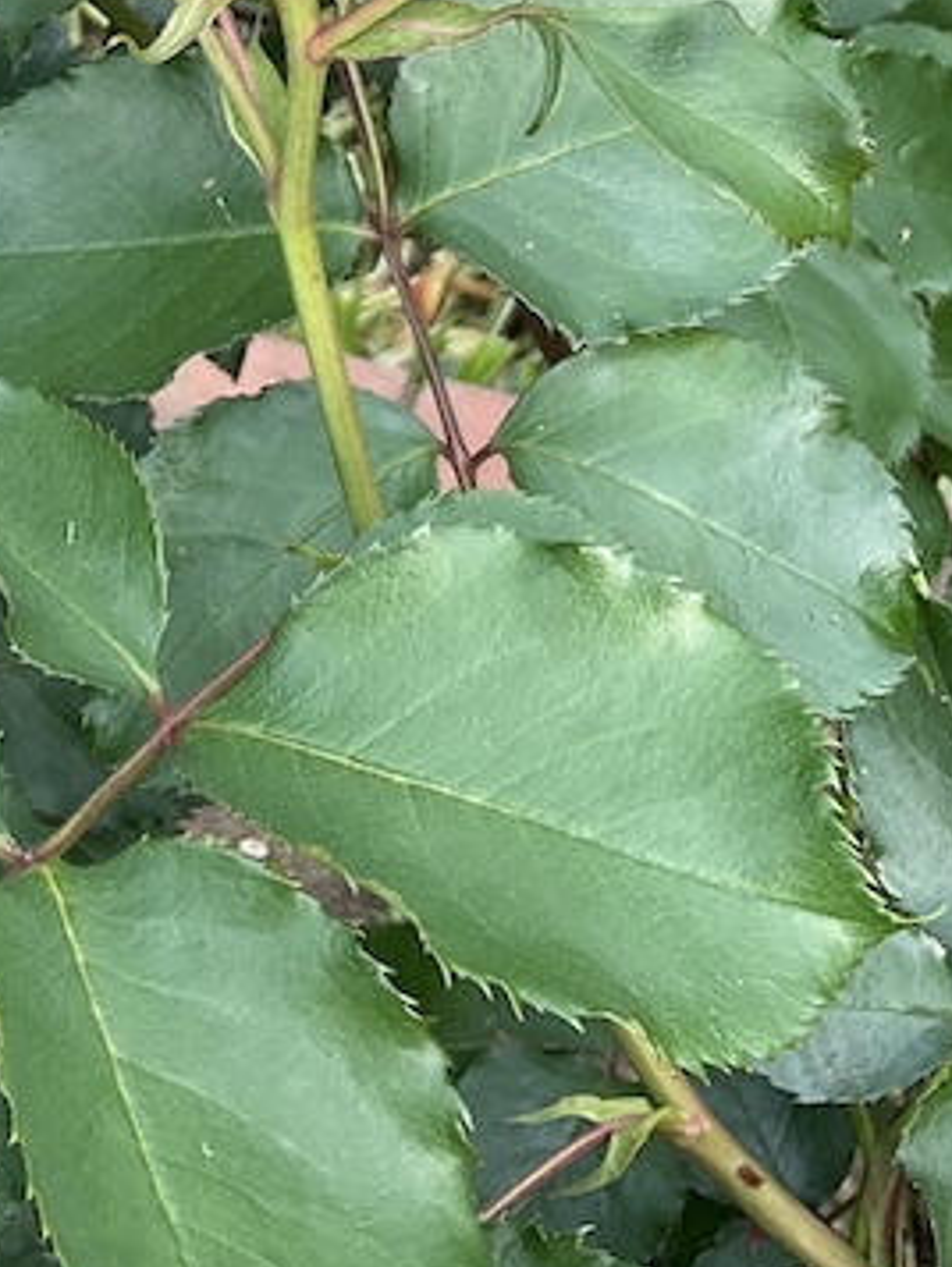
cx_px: 341
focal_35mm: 69
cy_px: -131
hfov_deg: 21.3
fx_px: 2529
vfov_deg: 26.0
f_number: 1.8
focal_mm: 3
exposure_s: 1/125
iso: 16
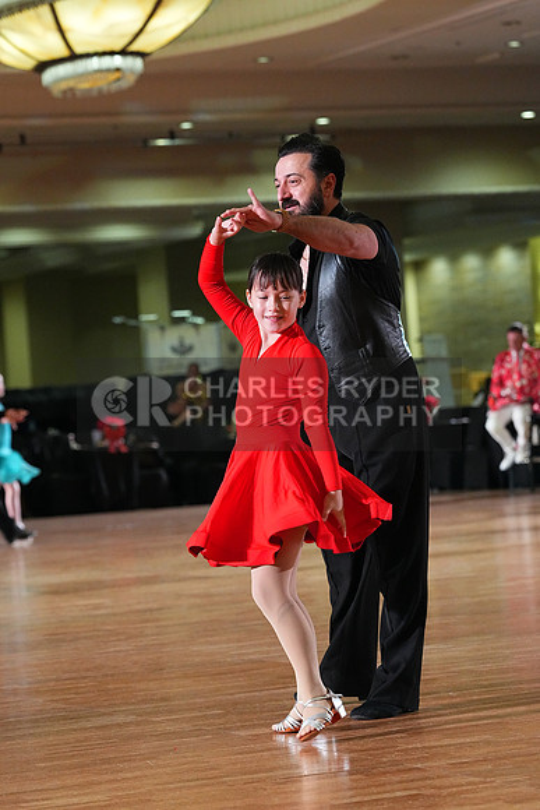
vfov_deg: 15.9
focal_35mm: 129
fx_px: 2901
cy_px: 405
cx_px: 270
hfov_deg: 10.6
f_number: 5
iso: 8000
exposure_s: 1/400
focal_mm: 129
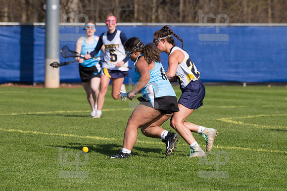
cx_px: 144
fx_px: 2629
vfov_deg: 4.2
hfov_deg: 6.2
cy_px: 96
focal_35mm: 330
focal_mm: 220
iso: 320
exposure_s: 1/2000
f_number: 5.6
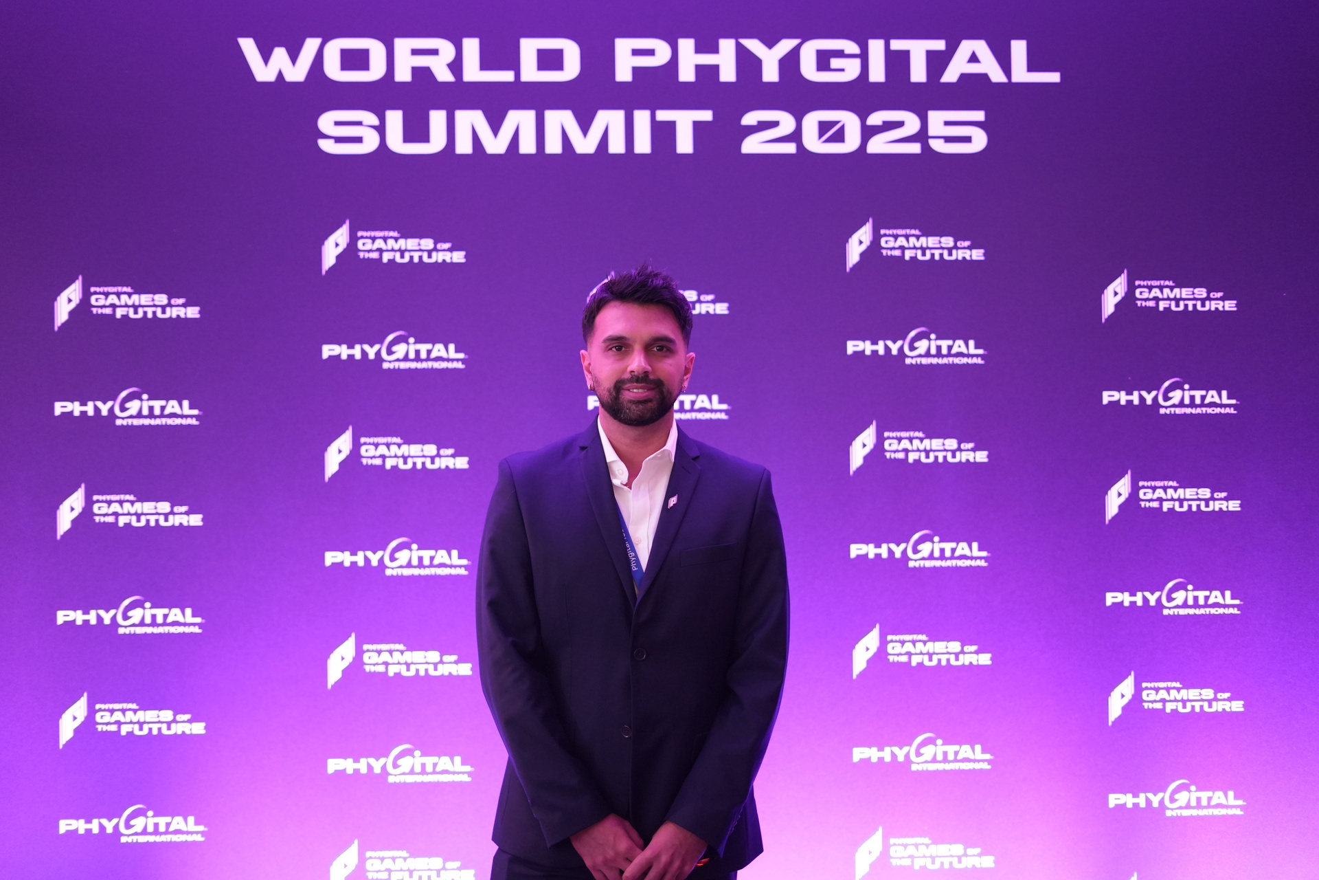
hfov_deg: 39.6
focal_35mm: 50
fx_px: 1832
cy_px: 440
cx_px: 660
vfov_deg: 27.0
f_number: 1.8
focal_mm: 50
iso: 2500
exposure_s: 1/200
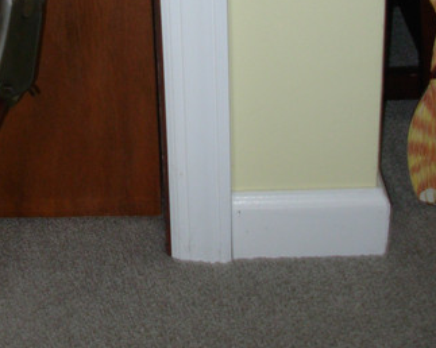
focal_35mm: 92
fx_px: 1186
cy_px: -62
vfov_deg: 16.1
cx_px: 99
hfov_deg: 20.6
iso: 50
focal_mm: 6.3
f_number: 2.9
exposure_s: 1/32
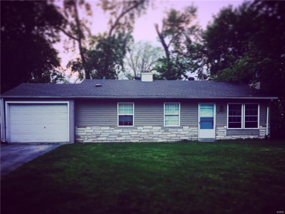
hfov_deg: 61.7
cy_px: 107
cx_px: 142
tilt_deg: +4.0
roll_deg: -0.8
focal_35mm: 29
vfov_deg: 48.2
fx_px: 239
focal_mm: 4.15
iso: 32
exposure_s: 1/30
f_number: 2.2
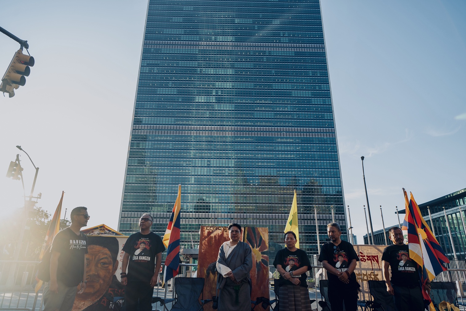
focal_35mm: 24
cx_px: 233
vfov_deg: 53.1
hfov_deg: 73.7
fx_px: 311
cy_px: 156
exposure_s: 1/250
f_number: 4
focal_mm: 24
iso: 125
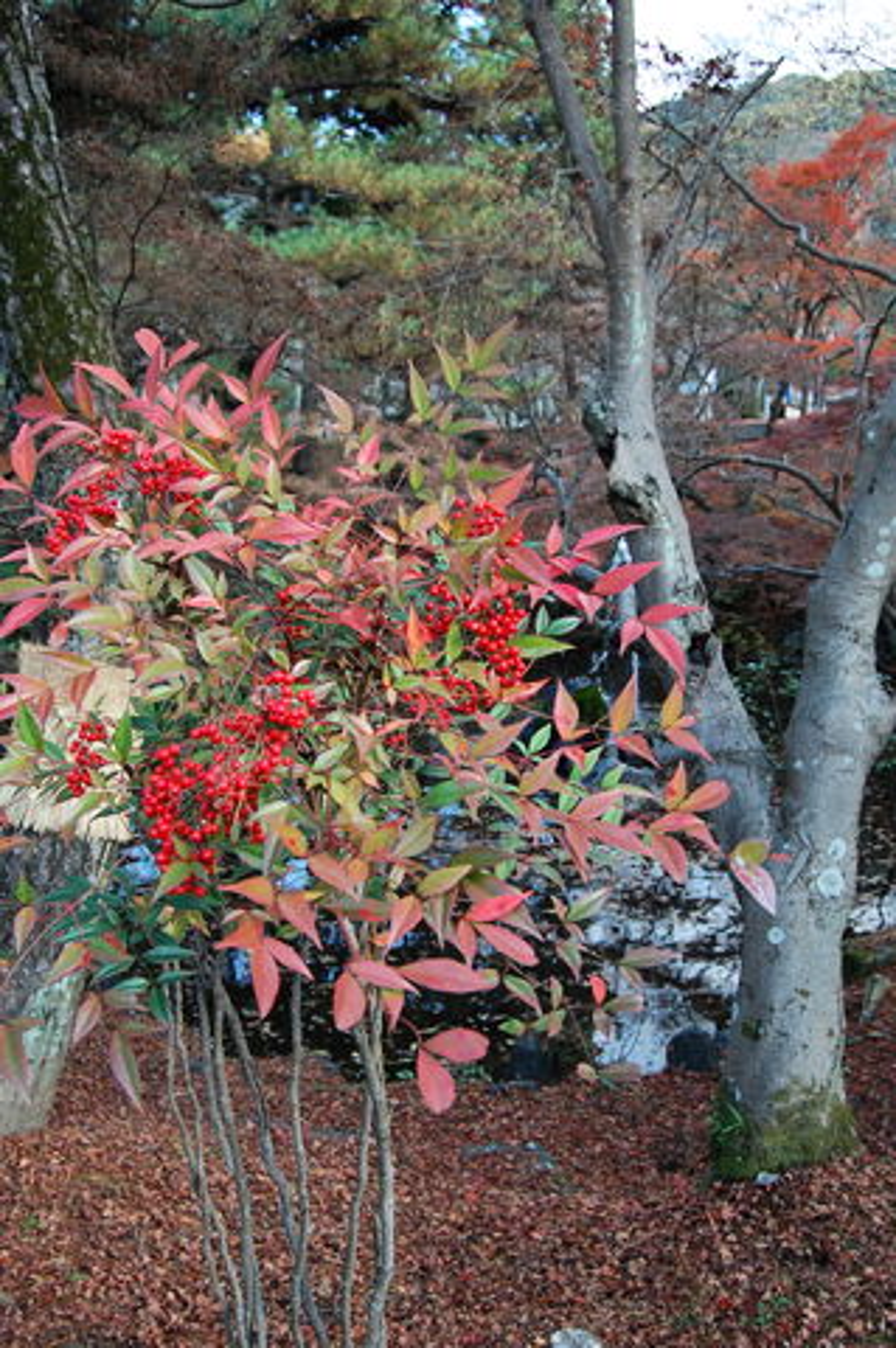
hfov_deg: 39.9
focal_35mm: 33
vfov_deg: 57.3
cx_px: 448
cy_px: 674
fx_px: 1235
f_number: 5.6
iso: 360
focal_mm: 22
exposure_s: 1/125
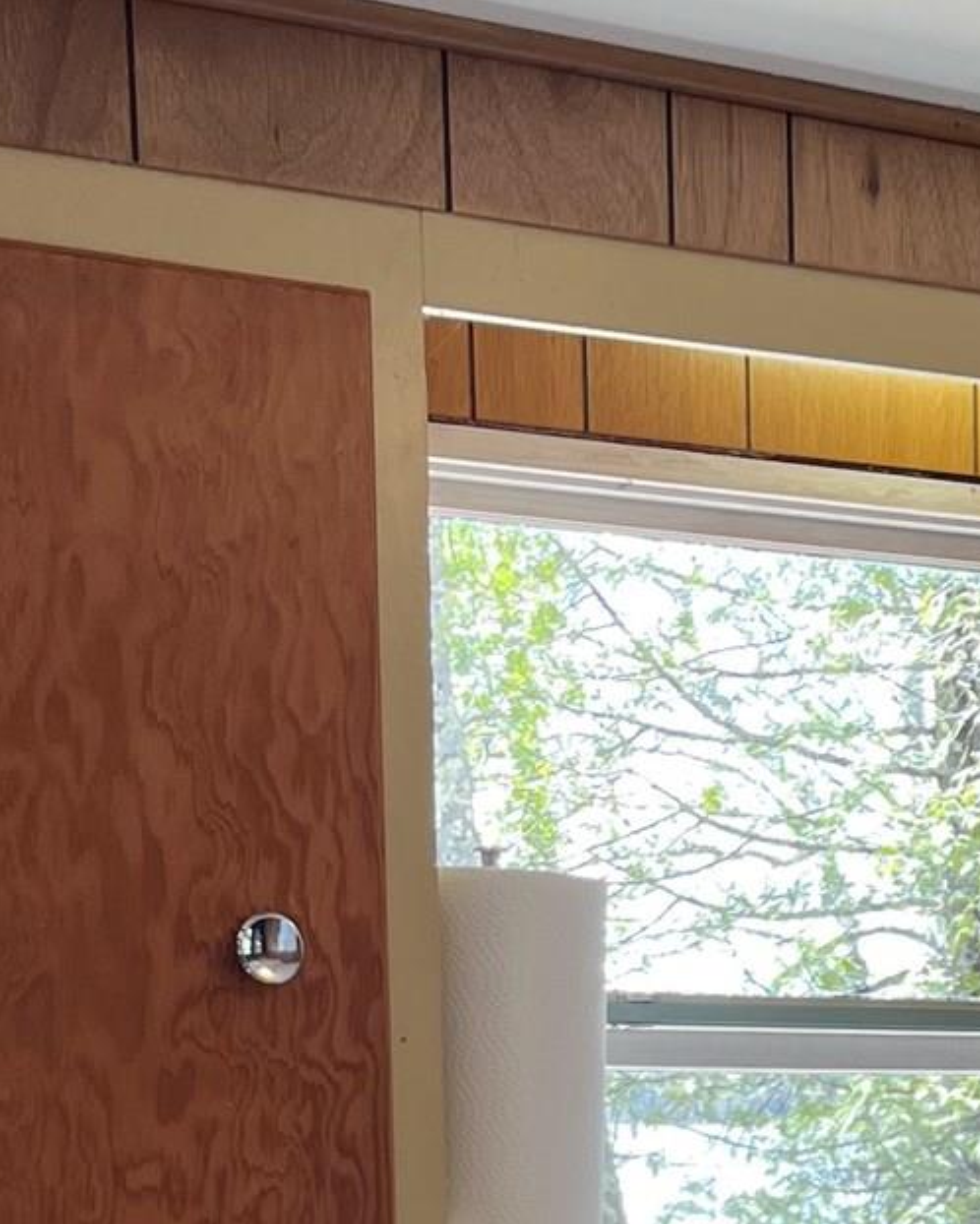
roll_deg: +0.9
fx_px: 3406
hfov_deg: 15.8
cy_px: 1635
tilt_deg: -10.3
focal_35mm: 94
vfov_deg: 18.8
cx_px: 1133
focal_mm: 5.1
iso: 64
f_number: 1.6
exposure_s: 1/120
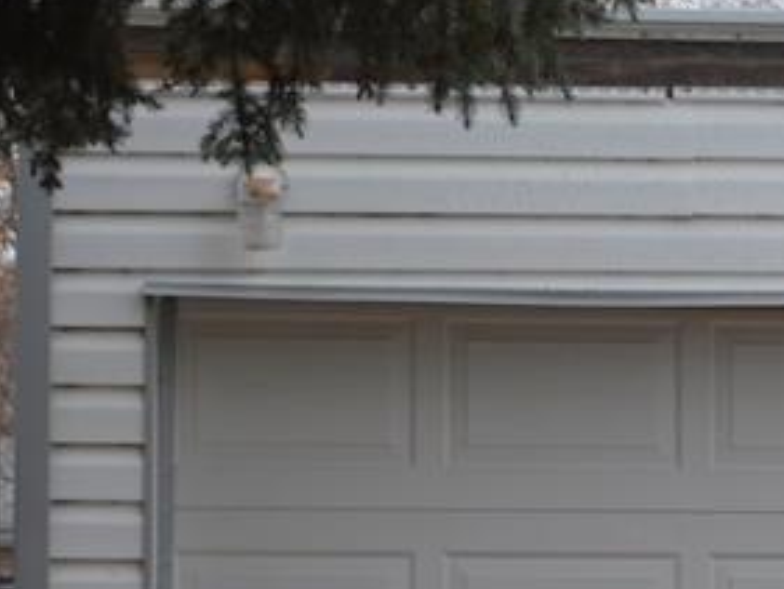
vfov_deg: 8.8
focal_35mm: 168
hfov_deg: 11.2
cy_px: 687
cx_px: 1228
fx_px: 3807
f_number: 5.6
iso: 320
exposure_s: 1/125
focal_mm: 32
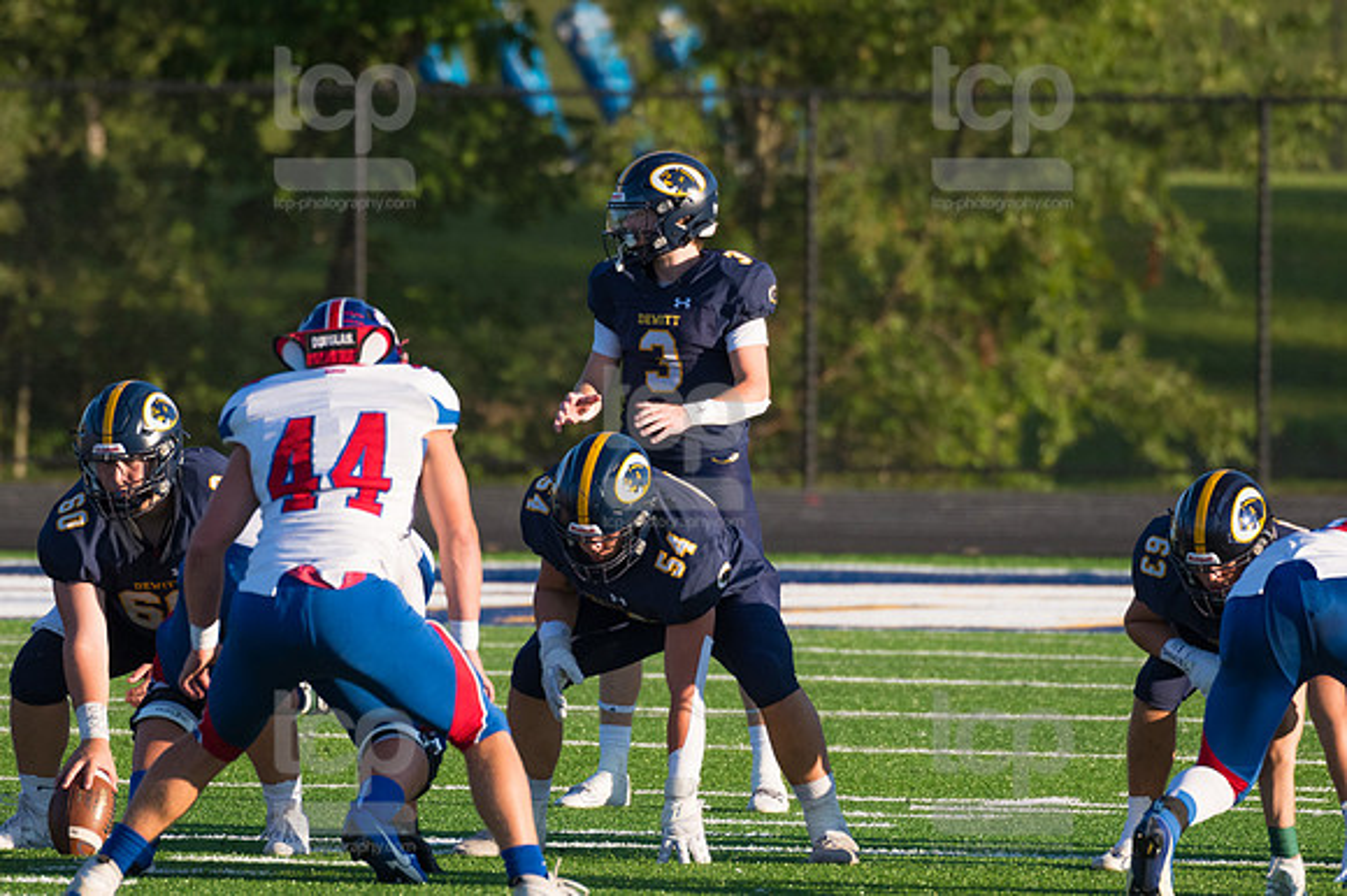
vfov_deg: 2.4
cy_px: 448
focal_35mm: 570
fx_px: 21315
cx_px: 674
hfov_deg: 3.6
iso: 500
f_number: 5.6
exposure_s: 1/2000
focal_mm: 380
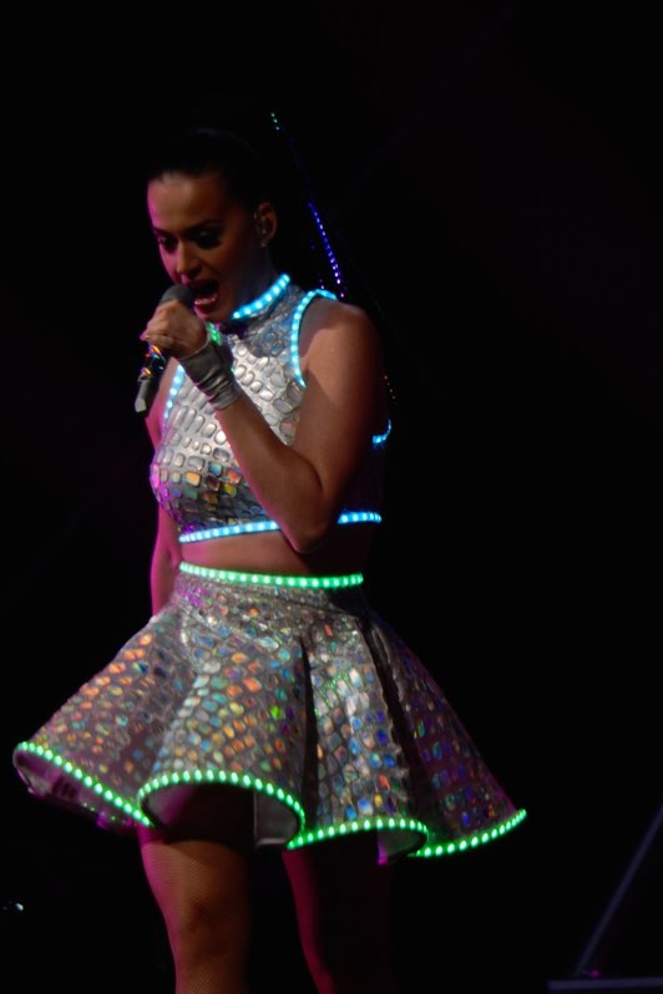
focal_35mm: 536
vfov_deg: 3.8
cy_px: 497
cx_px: 345
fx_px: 14806
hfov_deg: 2.6
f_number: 6.3
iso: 400
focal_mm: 92.3
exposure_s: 1/200
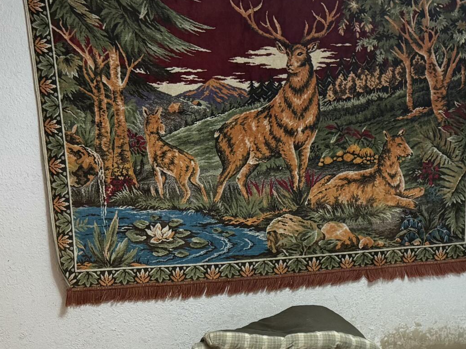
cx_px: 279
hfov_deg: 27.7
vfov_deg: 20.1
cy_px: 382
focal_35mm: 70
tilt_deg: -12.8
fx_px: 942
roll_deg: +1.8
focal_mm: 6.76
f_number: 1.78
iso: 400
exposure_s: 1/60
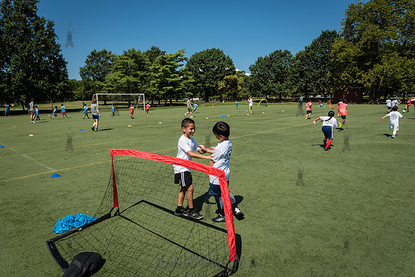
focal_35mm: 24
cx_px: 208
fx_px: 277
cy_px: 138
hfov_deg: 73.7
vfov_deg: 53.2
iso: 200
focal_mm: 24
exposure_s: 1/2000
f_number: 4
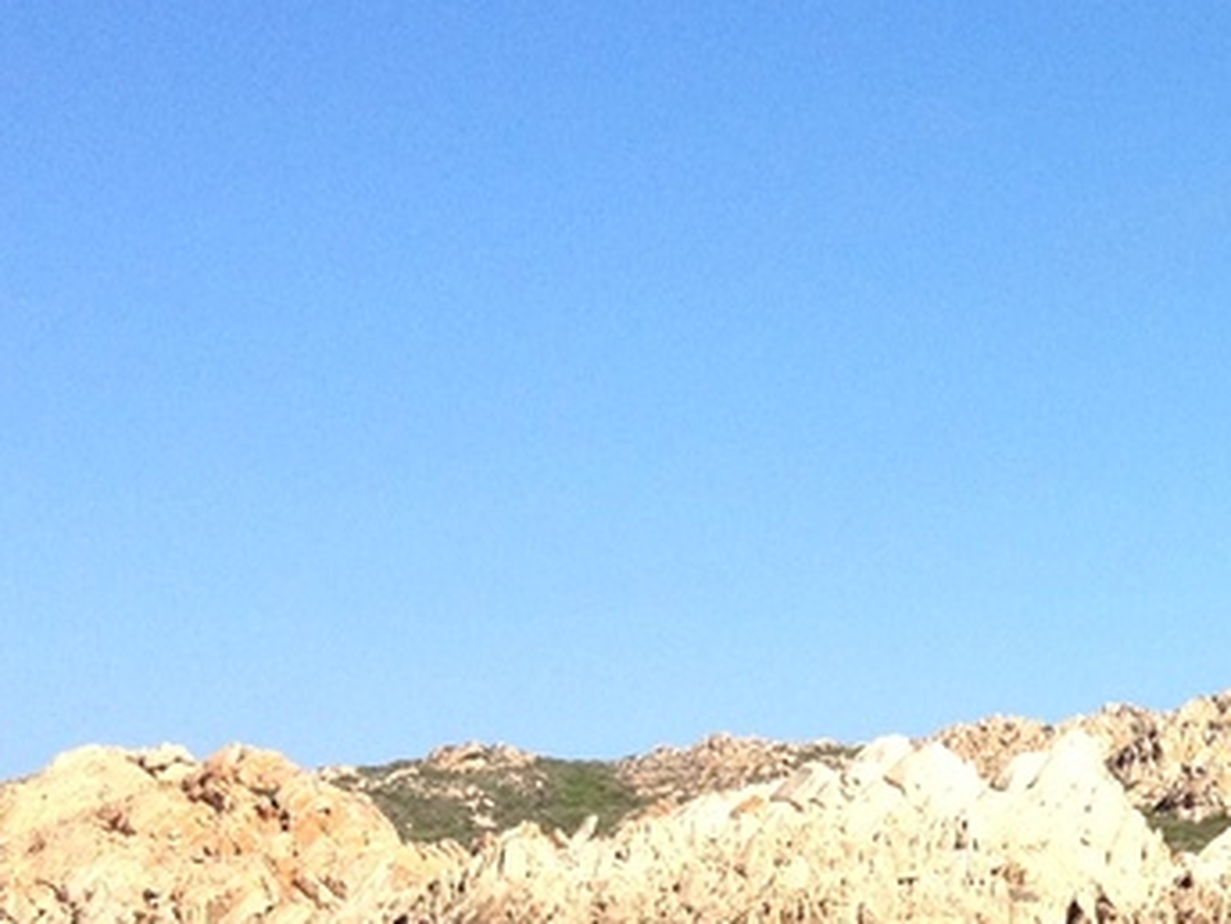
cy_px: 659
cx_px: 1864
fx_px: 4339
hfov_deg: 14.9
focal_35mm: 122
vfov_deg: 12.1
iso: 64
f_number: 2.4
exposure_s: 1/1493
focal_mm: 4.28
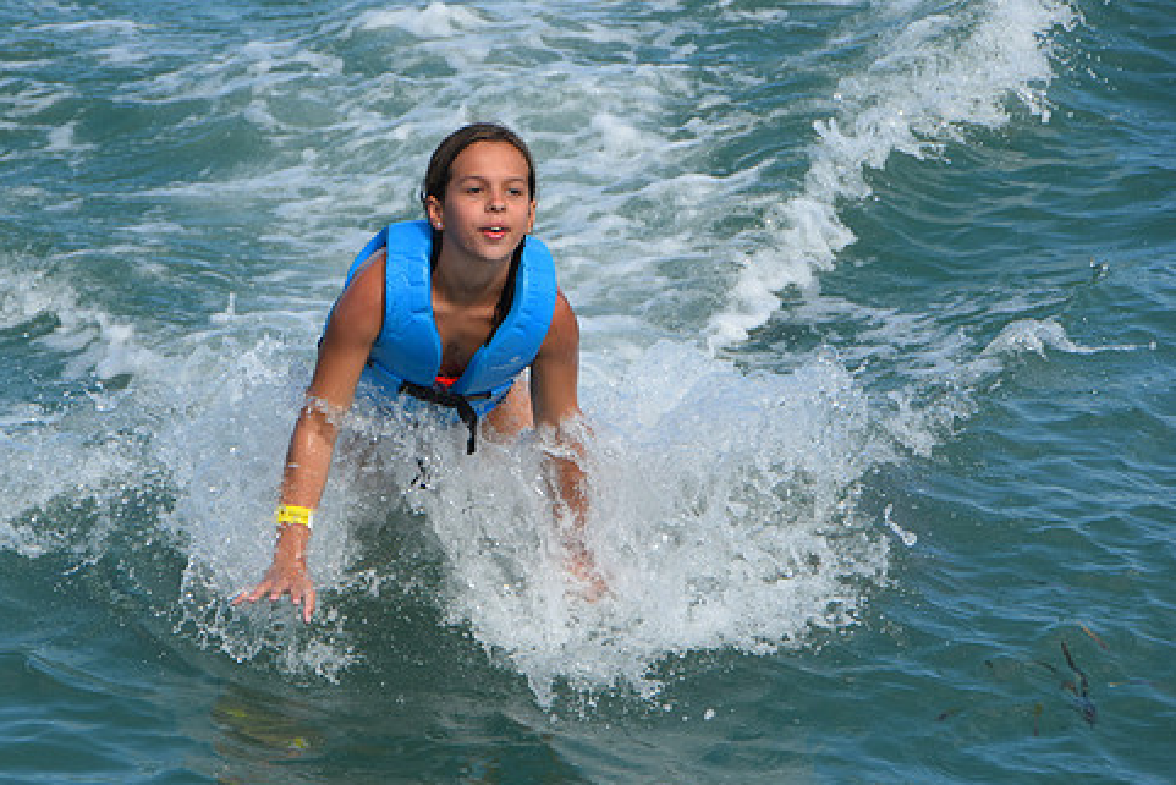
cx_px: 489
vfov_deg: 5.9
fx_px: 7679
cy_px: 329
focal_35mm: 235
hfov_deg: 8.8
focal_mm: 130
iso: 250
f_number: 8
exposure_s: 1/1000
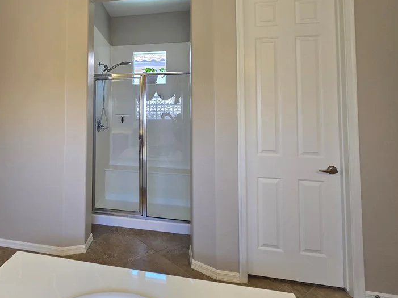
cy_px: 104
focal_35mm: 19
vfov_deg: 67.1
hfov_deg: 80.0
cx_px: 114
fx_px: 218
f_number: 2.2
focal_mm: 2.2
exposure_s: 1/60
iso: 125
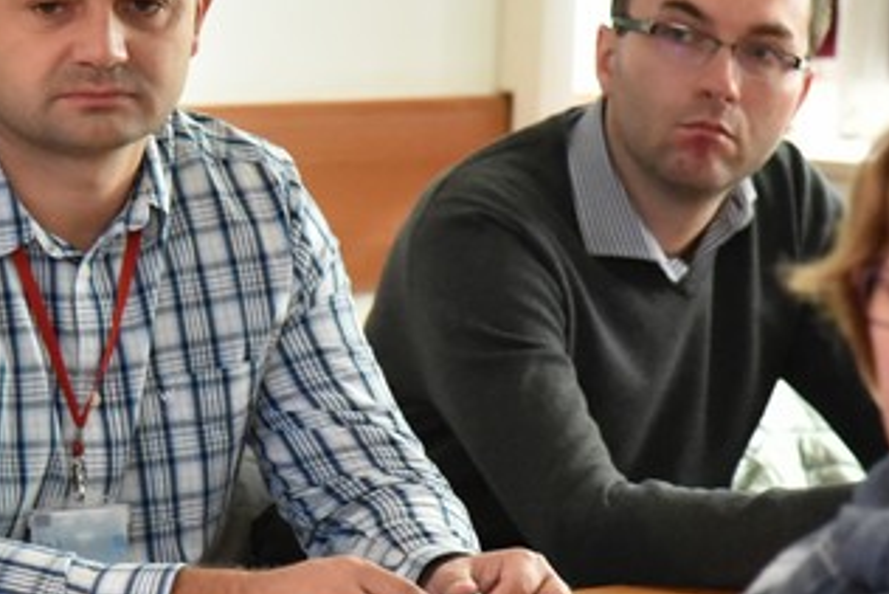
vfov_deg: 4.7
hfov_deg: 7.1
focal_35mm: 291
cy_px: 241
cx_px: 118
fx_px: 7189
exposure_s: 1/80
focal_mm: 112
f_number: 4
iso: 10000
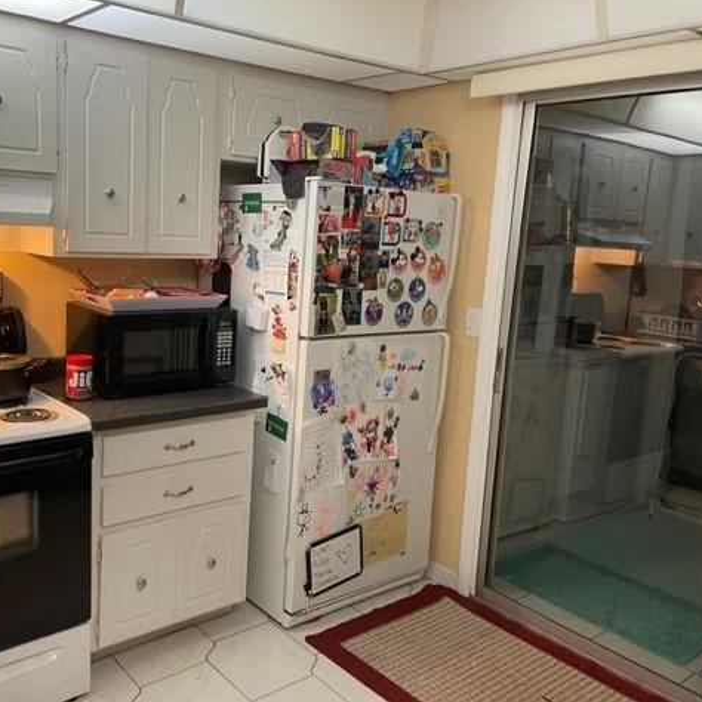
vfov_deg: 52.5
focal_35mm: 31
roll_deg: -2.8
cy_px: 348
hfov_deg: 51.7
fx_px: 711
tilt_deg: -9.5
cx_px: 246
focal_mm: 4.2
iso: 250
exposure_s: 1/60
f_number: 1.6
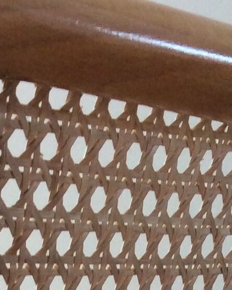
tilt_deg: -19.4
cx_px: 113
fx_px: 1253
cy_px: 639
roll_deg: -1.6
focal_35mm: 146
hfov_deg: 10.6
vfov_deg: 11.5
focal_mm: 3.3
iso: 50
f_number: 2.4
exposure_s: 1/25
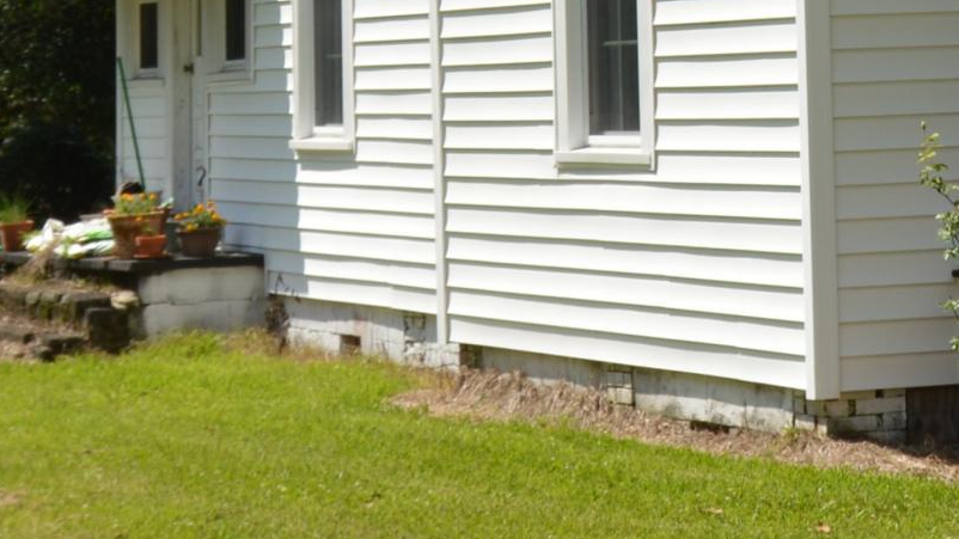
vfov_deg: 8.3
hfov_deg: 14.2
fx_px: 3585
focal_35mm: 141
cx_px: 1446
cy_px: -461
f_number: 8
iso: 100
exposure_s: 1/250
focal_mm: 24
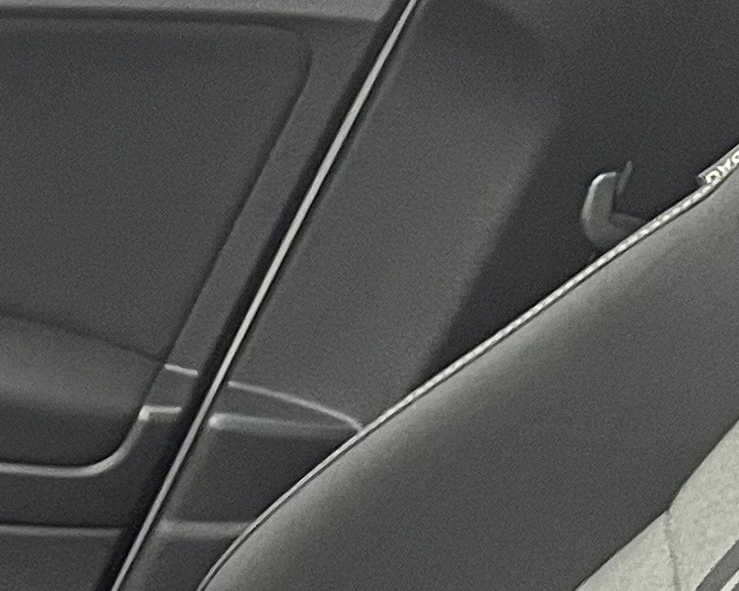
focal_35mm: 157
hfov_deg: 10.7
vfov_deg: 8.9
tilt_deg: -36.8
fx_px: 3432
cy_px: 1396
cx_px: -960
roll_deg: +1.8
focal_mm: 5.1
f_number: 1.6
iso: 125
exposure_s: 1/70
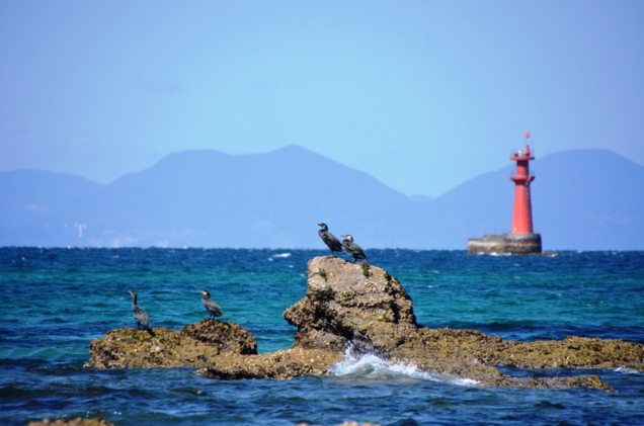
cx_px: 322
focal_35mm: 405
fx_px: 7229
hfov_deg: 5.1
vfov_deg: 3.4
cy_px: 213
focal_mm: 270
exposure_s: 1/800
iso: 200
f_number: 7.1
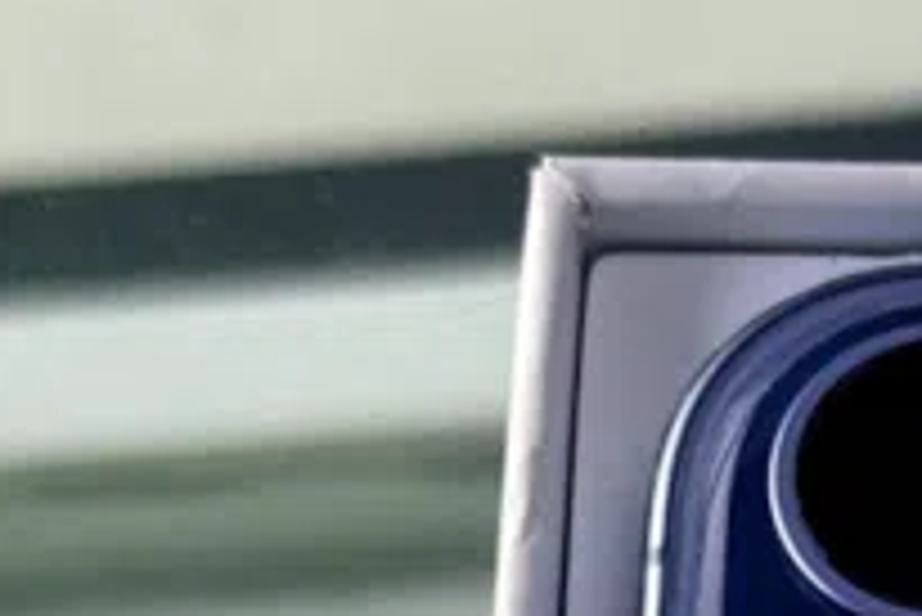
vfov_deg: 4.0
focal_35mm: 332
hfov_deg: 6.2
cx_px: 1214
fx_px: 8509
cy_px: 2201
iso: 64
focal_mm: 6.76
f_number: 1.78
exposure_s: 1/271
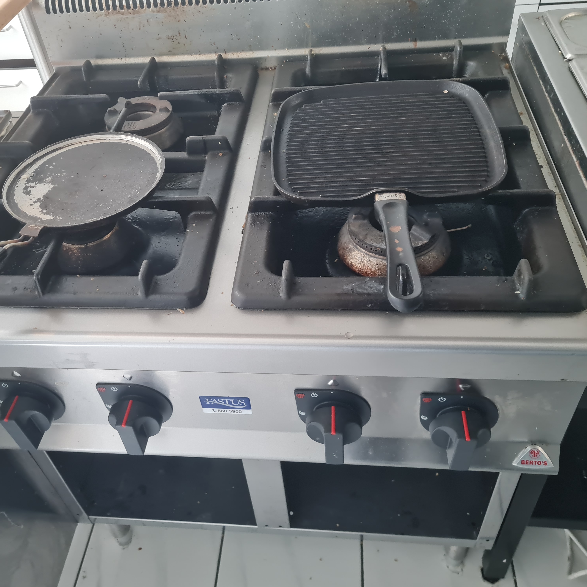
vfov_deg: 52.5
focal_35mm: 31
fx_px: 595
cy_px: 291
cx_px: 253
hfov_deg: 52.4
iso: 320
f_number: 1.8
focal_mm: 5.4
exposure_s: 1/50
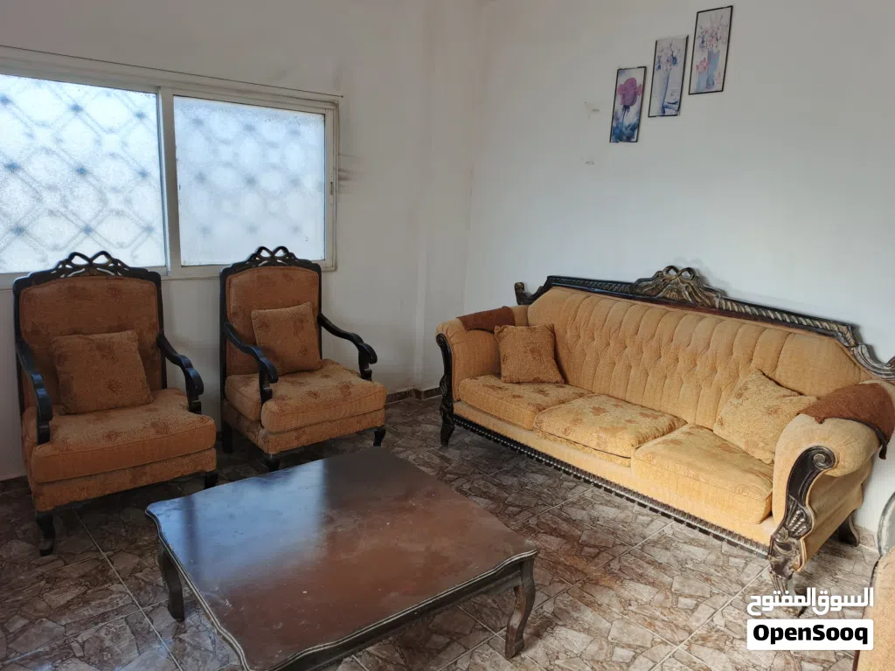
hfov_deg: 73.9
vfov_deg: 58.9
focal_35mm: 23
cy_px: 336
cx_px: 448
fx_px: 595
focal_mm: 5.89
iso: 596
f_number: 1.8
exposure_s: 1/66.7
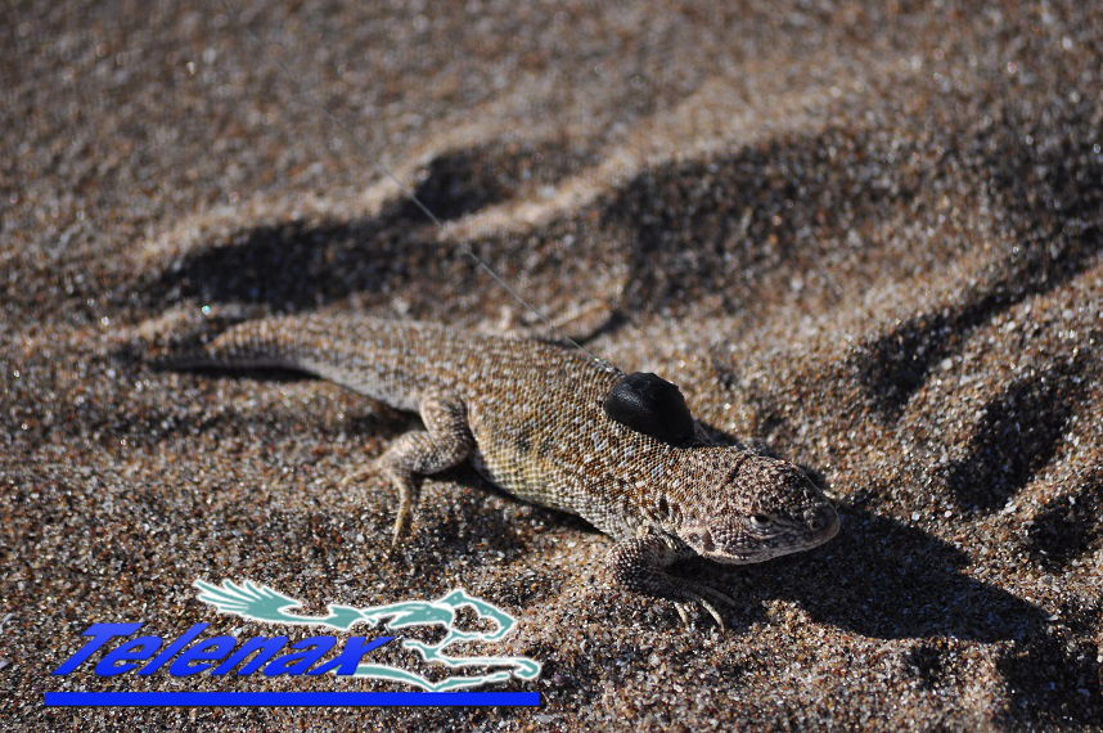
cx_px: 552
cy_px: 366
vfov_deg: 4.6
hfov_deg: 6.9
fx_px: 9181
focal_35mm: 300
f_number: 5.6
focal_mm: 200
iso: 200
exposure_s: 1/1600
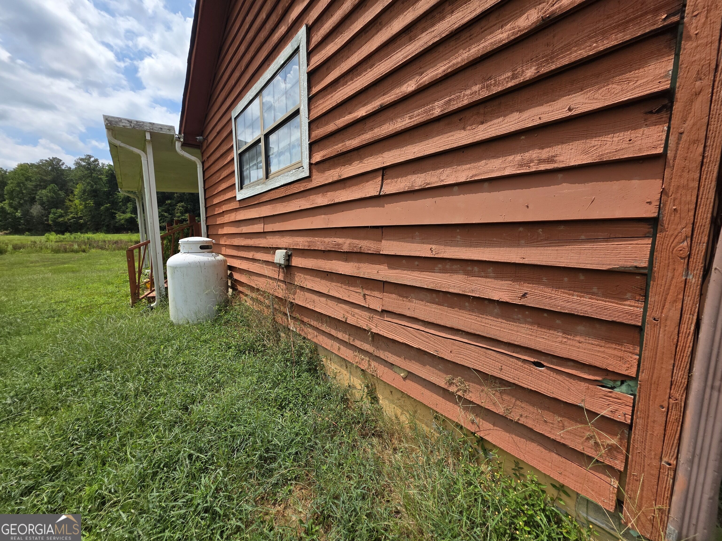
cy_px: 270
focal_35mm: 13
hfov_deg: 106.2
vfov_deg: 89.9
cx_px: 361
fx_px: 271
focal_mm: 2.2
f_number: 1.9
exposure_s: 1/2614
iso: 40
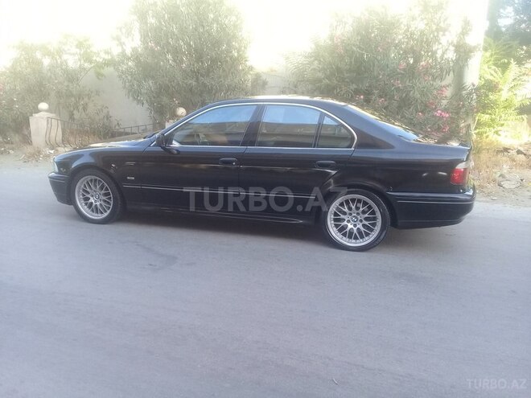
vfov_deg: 45.4
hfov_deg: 58.4
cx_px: 266
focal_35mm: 31
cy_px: 199
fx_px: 476
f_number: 2.2
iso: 50
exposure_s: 1/100
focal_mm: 3.3
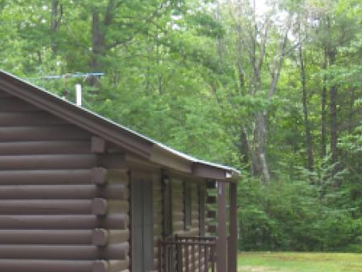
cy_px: 157
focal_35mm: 86
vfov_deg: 17.2
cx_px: -30
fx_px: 900
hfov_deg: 21.6
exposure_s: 1/50
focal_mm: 7.8
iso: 50
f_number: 3.2
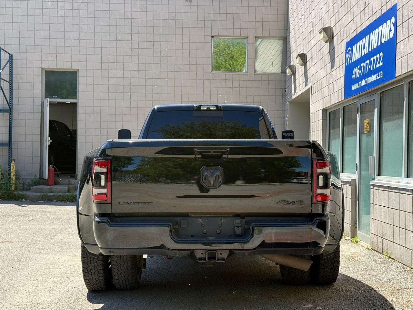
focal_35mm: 48
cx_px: 206
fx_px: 573
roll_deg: -0.9
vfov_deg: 30.3
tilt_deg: +1.0
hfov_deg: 39.7
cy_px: 155
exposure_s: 1/1931
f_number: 1.78
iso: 100
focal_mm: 6.76
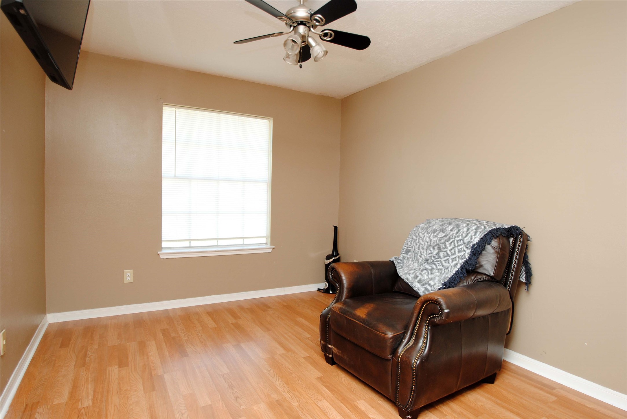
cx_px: 314
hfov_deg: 85.4
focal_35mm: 20
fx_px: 340
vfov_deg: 63.3
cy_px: 210
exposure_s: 1/60
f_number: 4
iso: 200
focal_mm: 13
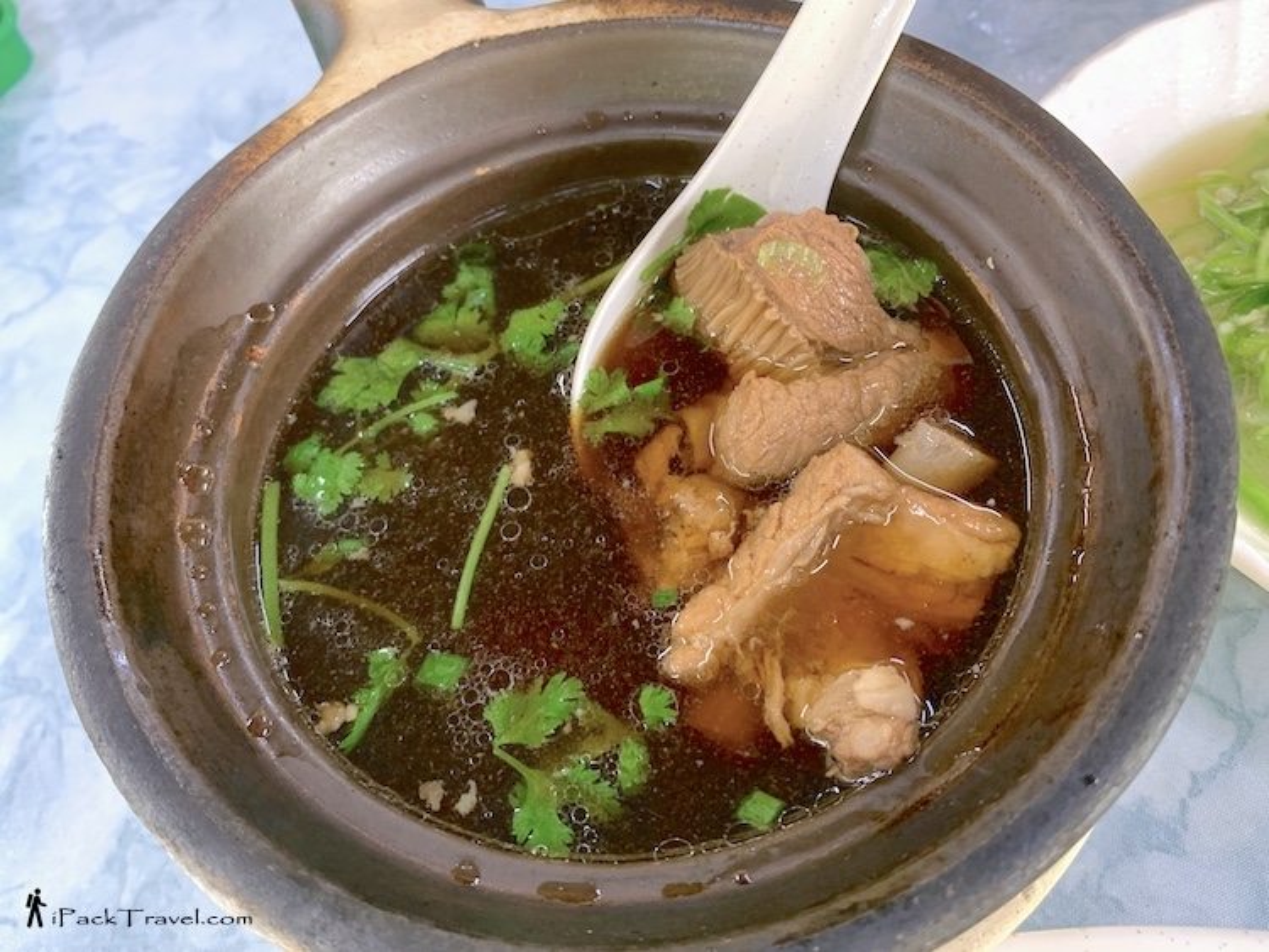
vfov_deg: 53.1
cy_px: 476
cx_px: 634
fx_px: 953
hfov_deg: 67.3
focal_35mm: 26
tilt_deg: -52.2
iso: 160
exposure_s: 1/60
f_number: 1.8
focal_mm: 4.25
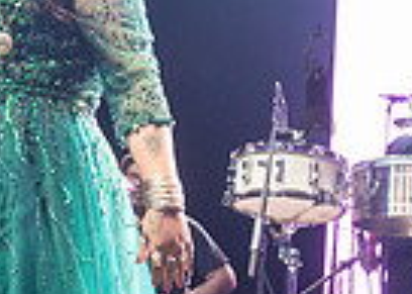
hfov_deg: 13.3
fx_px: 1743
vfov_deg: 9.6
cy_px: 265
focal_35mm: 149
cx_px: 1
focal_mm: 32
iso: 2500
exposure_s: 1/400
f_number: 4
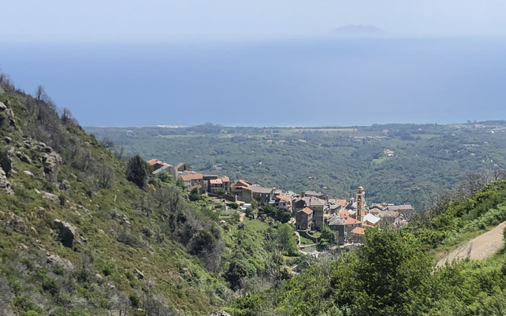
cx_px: 269
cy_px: 244
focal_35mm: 74
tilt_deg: -12.0
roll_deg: +0.9
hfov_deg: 27.8
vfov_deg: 17.5
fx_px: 1020
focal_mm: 4
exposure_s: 1/2315
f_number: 1.8
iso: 20
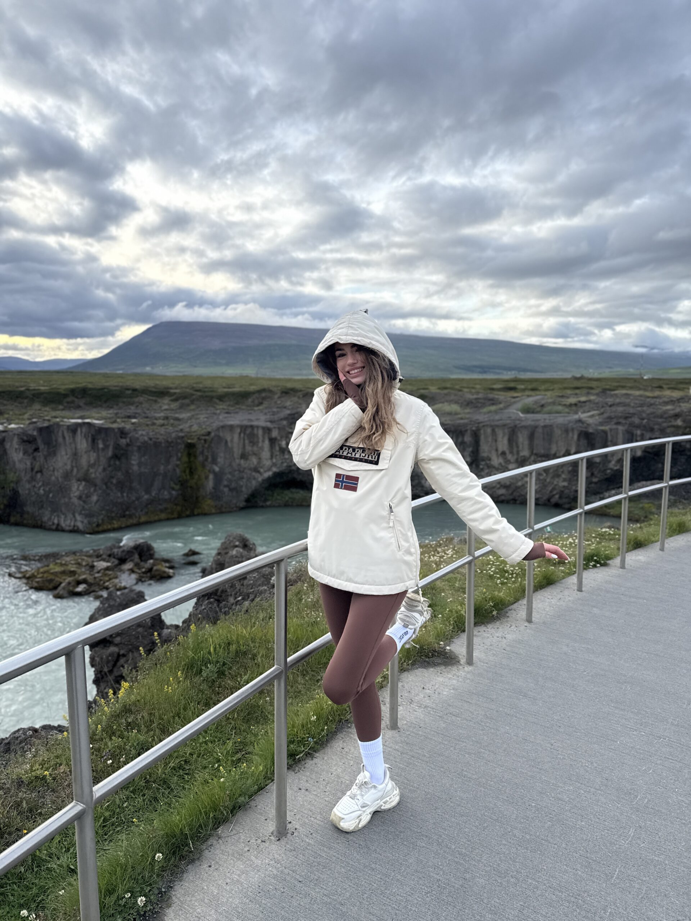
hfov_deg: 56.8
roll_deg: +0.0
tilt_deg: -9.5
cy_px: 460
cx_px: 346
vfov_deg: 71.6
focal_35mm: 24
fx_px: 639
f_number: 1.78
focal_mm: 6.76
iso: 80
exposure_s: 1/2110
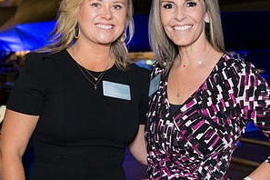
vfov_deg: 16.7
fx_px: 615
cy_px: 98
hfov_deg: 24.8
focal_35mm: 82
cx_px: 135
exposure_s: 1/160
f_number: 4
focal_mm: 42
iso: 3200
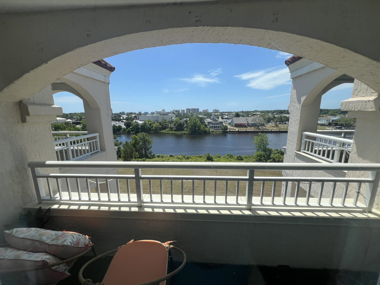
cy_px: 142
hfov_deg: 106.2
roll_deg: +0.6
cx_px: 190
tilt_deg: -12.0
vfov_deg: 89.9
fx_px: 143
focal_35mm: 13
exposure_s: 1/1783
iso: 32
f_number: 1.8
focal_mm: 1.57
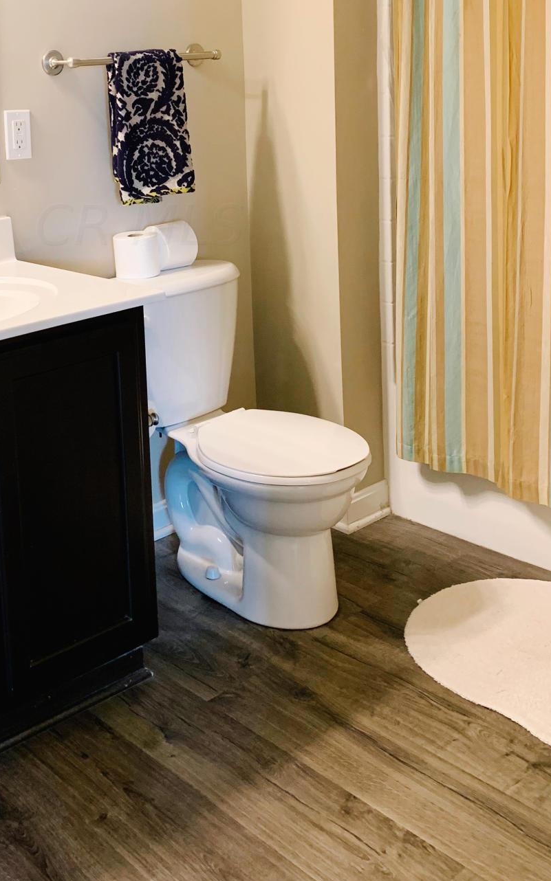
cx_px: 139
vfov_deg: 44.7
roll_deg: +2.6
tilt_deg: -8.0
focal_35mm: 43
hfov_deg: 29.4
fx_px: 1033
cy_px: 224
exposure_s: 1/60
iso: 160
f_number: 1.8
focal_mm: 4.25
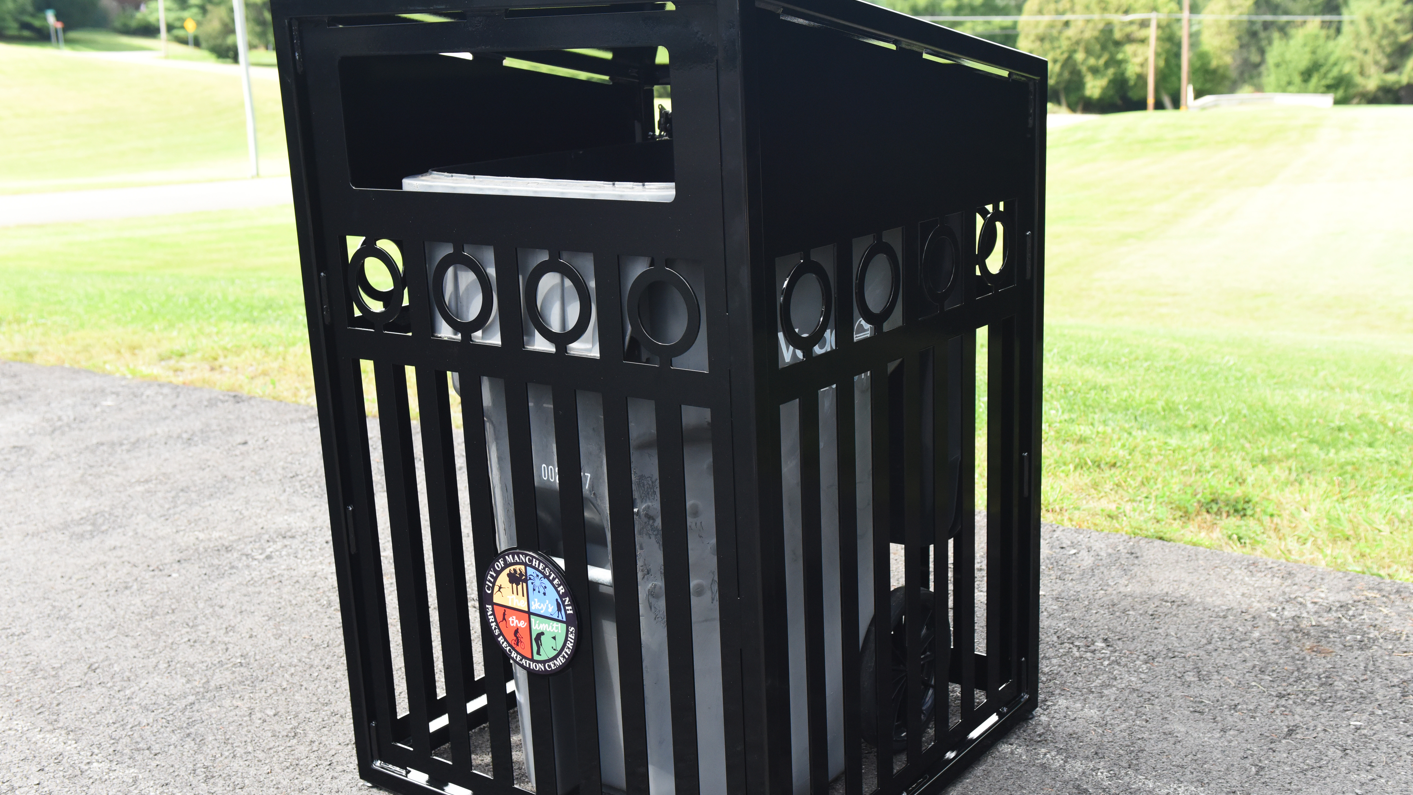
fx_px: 1499
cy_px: 425
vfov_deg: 29.7
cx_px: 726
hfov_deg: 50.5
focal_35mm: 40
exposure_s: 1/800
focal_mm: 32
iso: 1600
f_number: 5
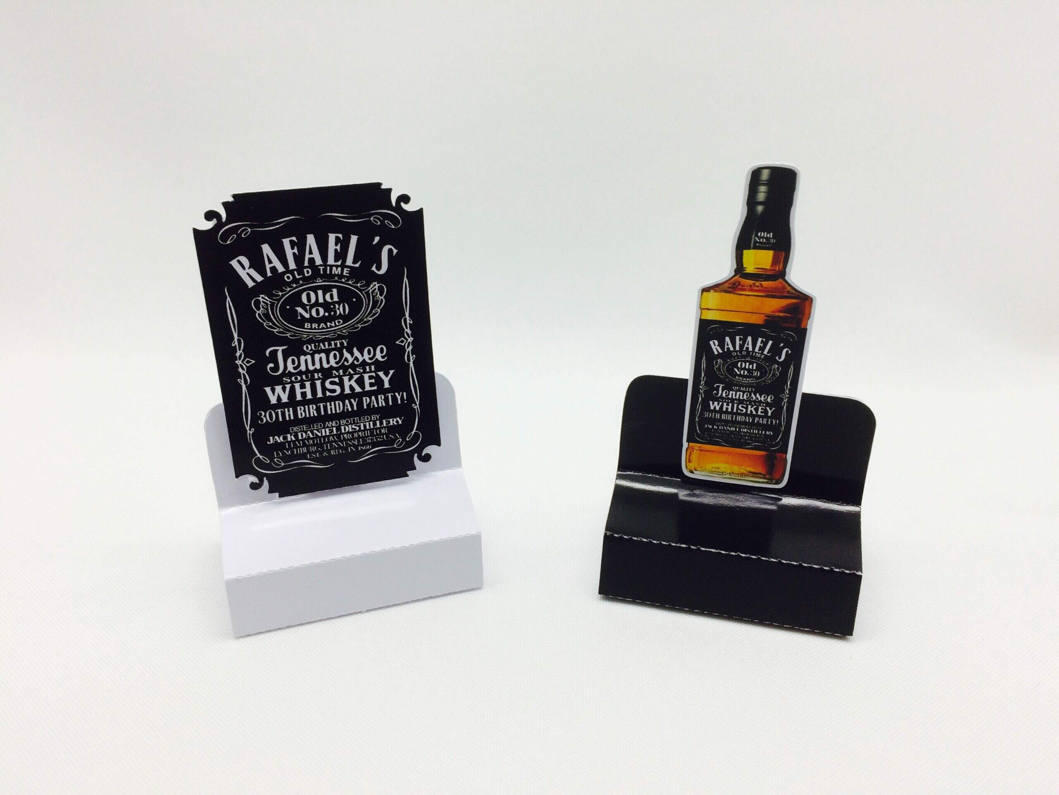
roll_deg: -0.8
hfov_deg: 61.7
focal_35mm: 29
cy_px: 398
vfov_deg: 48.2
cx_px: 530
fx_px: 887
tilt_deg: -29.1
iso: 32
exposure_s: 1/123
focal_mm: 4.15
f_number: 2.2
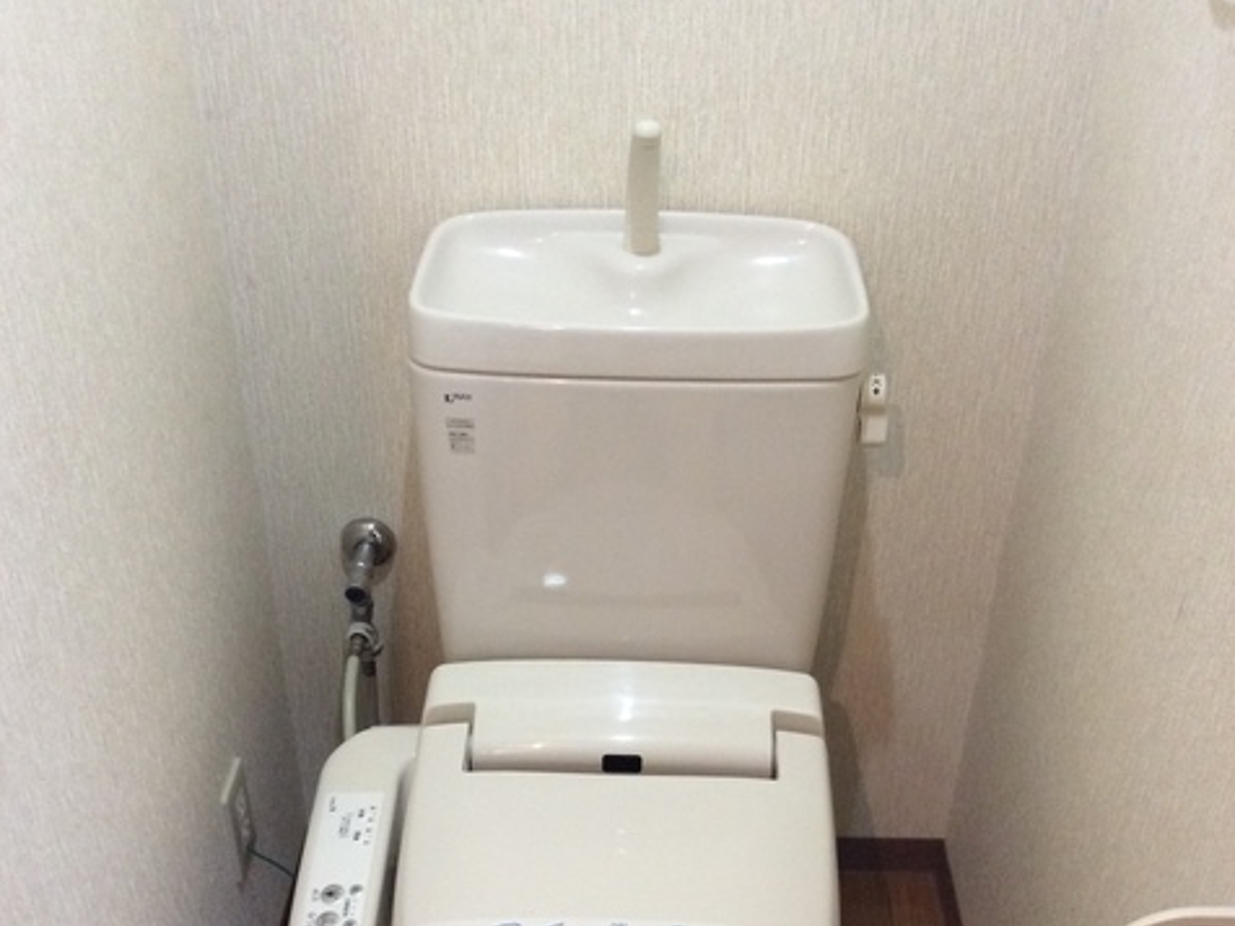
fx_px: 1534
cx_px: 618
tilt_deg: -36.9
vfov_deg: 33.0
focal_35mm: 43
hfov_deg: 43.9
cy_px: 677
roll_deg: -1.1
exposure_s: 1/24
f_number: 2.4
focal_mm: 3.3
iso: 160
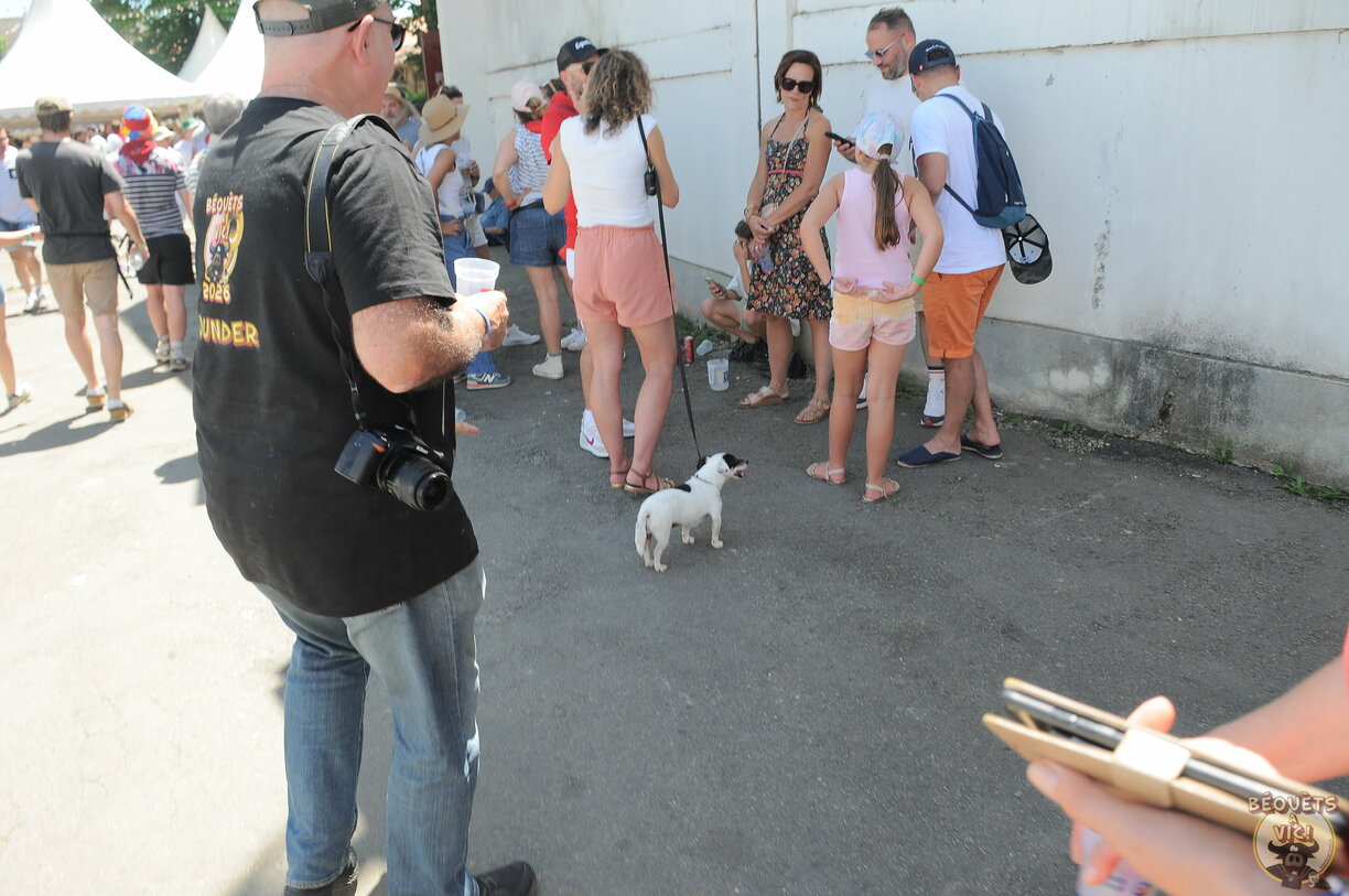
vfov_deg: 47.8
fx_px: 1011
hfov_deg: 67.4
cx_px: 674
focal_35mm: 27
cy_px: 448
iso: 200
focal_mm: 18
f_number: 6.3
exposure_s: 1/160
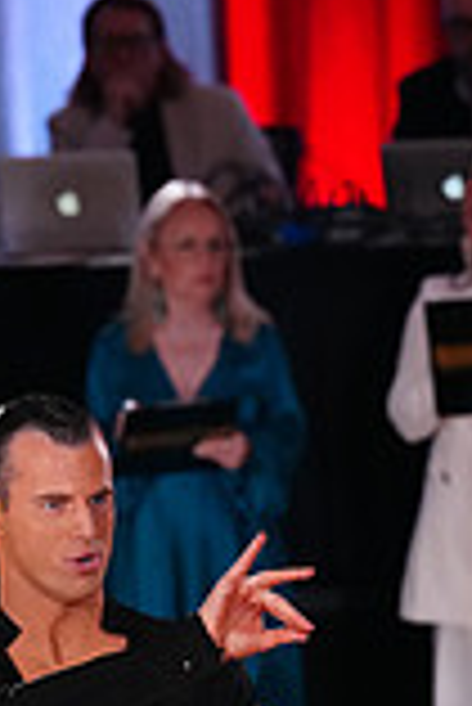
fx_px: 9576
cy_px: 980
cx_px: 411
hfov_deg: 2.8
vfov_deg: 4.2
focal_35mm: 488
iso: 4000
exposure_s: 1/500
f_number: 4
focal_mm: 132
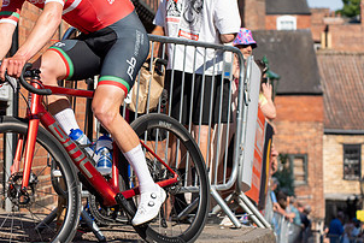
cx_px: 39
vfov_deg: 9.8
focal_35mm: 140
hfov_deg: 14.5
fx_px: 1417
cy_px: 85
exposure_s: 1/1000
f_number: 3.5
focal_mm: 73
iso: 100
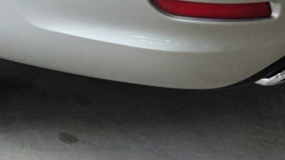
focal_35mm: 123
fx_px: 929
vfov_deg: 8.6
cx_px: -79
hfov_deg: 16.5
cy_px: -273
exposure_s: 1/180
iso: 50
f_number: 1.7
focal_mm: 6.3
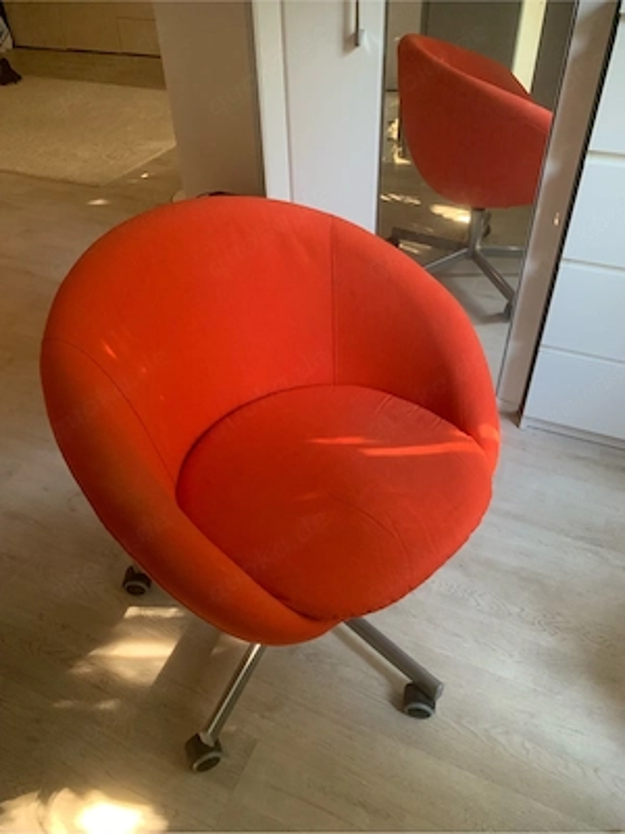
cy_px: 417
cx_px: 312
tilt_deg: -40.1
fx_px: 626
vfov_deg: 67.3
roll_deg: +2.4
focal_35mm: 26
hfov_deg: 53.1
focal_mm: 4.25
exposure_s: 1/48
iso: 400
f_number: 1.8
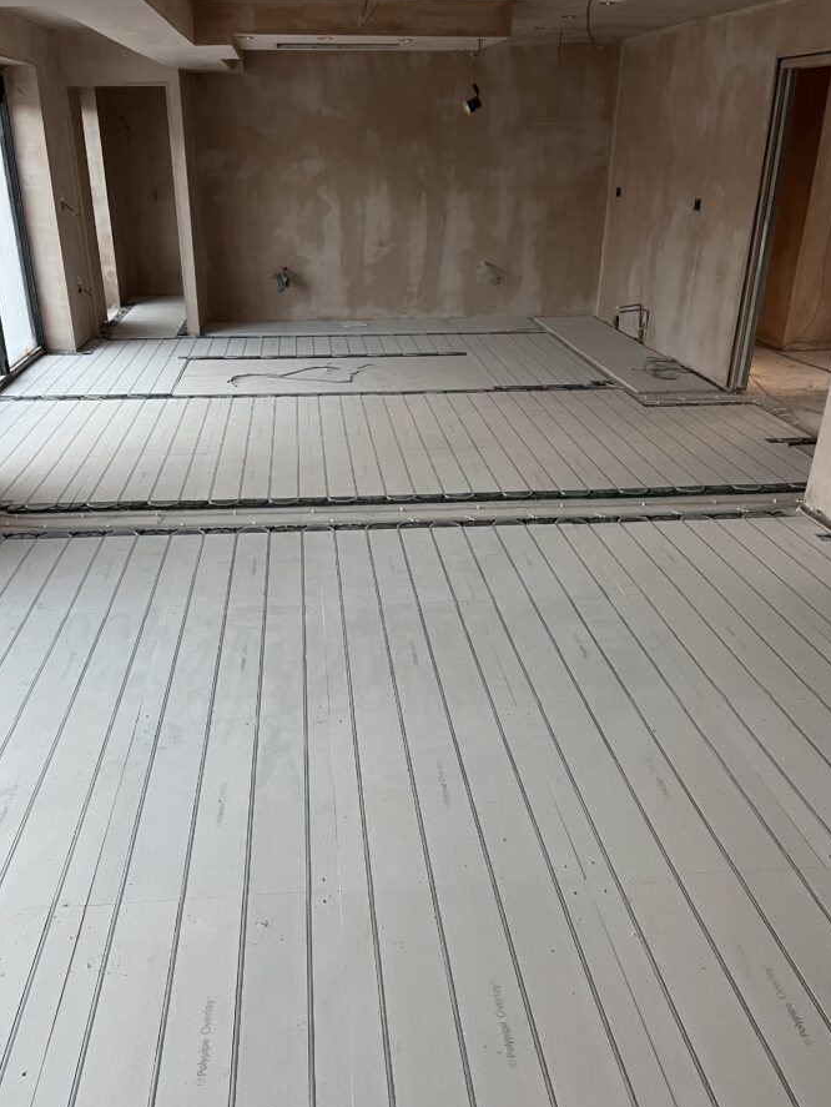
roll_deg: +0.5
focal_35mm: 30
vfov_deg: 59.8
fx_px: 960
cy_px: 605
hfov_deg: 46.8
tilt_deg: -26.6
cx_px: 377
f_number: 1.6
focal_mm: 5.1
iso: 125
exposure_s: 1/97
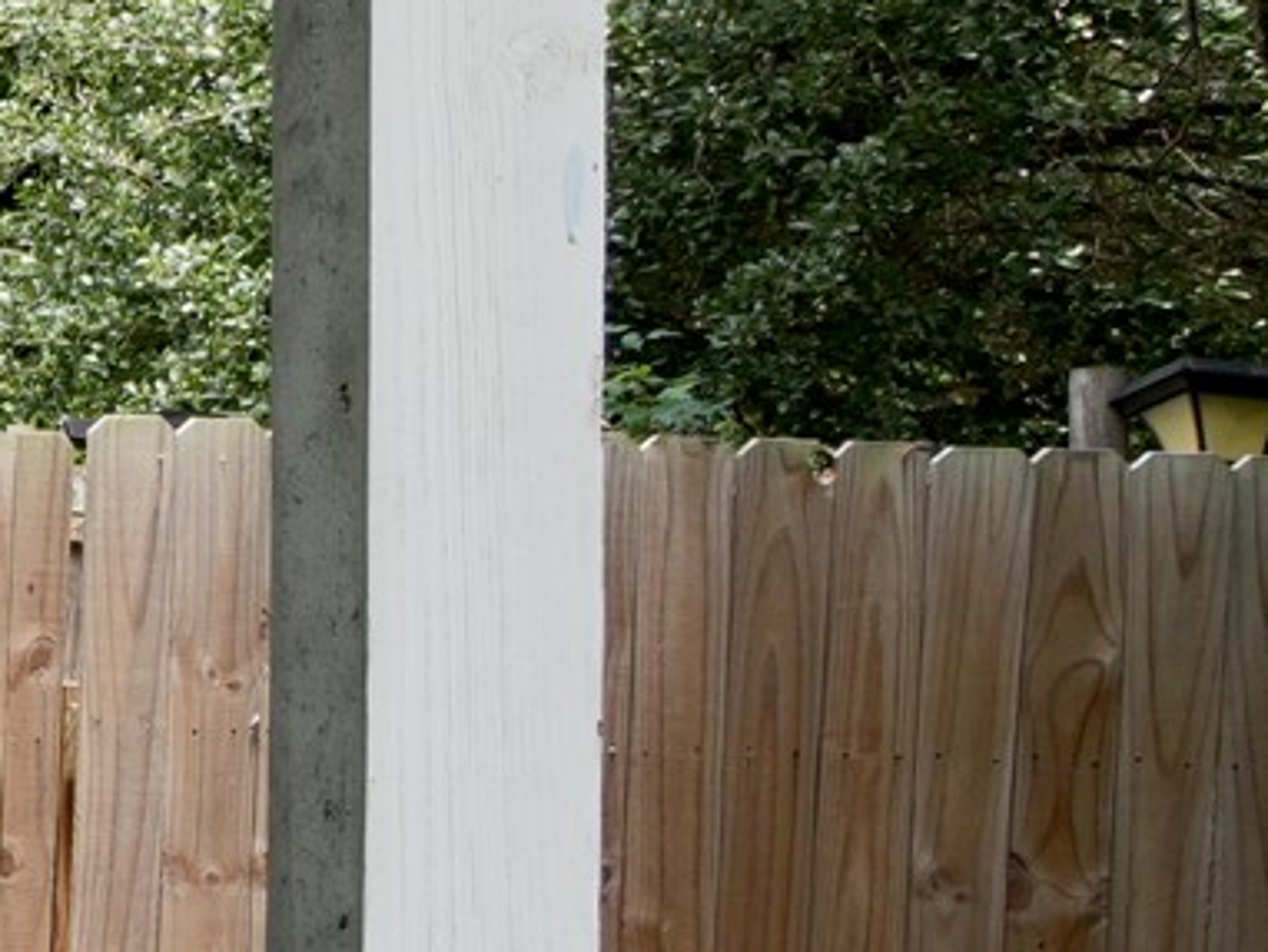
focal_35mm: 82
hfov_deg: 13.1
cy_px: 441
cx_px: -2151
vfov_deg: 18.0
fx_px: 3006
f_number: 6.3
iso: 160
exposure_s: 1/50
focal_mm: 10
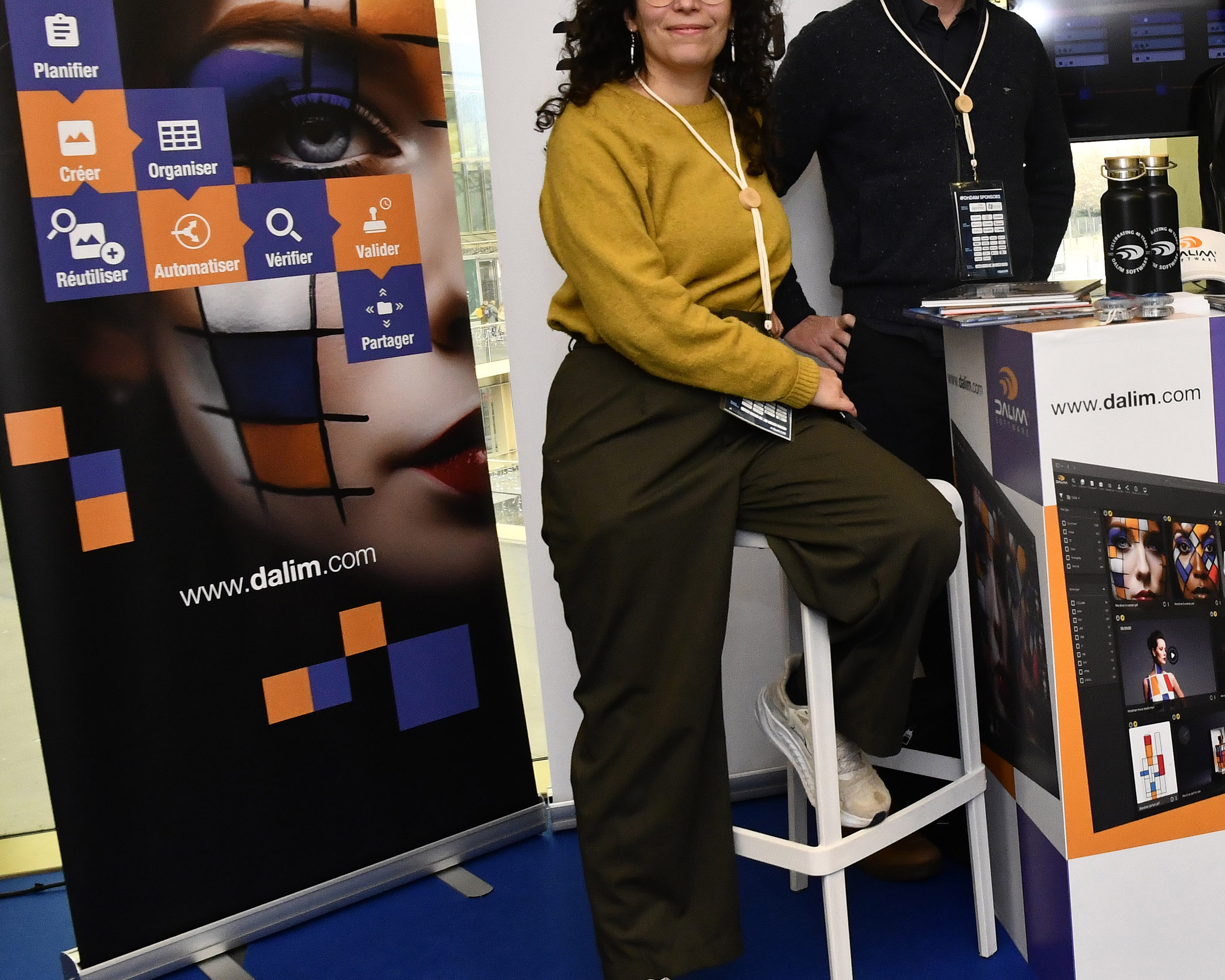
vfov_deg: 34.7
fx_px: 1559
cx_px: 1068
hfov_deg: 40.2
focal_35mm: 43
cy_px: 354
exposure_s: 1/100
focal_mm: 16
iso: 1600
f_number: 7.1
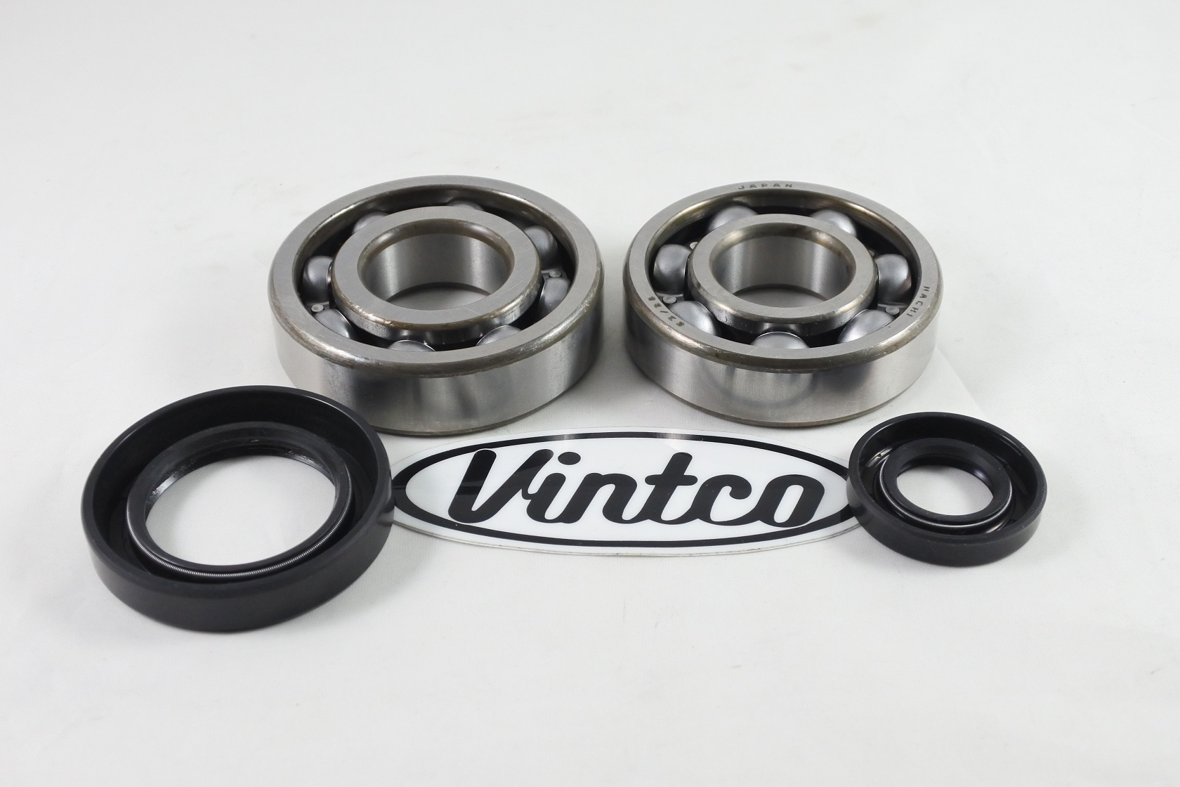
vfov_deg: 34.2
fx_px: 1278
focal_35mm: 39
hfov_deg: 49.6
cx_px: 590
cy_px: 394
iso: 640
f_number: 4.2
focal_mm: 14.7
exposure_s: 1/125
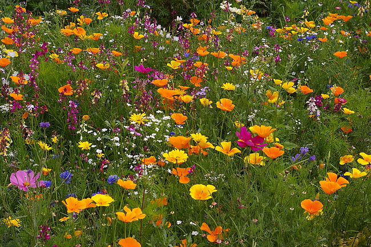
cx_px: 186
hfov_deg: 29.9
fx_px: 695
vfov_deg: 20.2
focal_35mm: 68
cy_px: 124
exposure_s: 1/350
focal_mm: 45
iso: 200
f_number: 9.5
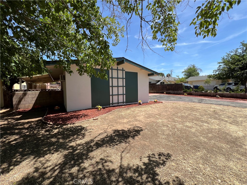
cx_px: 124
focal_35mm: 13
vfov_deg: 89.9
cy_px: 92
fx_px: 93
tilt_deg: -2.8
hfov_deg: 106.2
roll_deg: +0.6
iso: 32
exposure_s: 1/1179
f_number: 1.8
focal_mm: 1.57
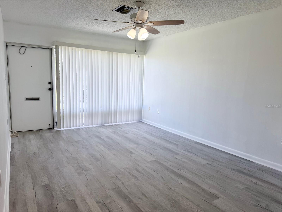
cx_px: 141
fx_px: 196
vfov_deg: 56.8
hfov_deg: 71.6
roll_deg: -1.8
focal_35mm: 24
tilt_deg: -8.2
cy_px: 106
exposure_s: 1/535
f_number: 1.78
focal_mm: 6.76
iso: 80
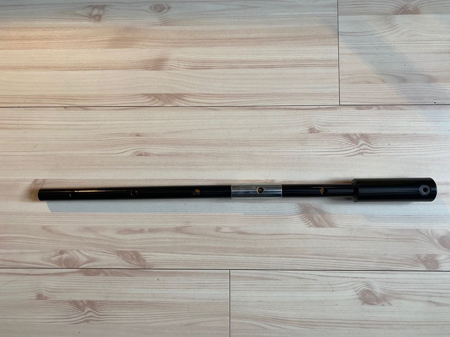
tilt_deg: -86.4
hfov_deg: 67.3
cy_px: 168
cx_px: 225
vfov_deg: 53.1
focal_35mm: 26
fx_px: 338
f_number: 1.8
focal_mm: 4.25
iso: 100
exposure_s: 1/50
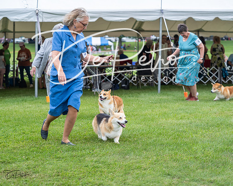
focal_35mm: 79
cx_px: 116
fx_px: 543
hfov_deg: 24.2
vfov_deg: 19.4
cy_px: 93
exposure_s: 1/640
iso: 160
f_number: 3.5
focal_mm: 70
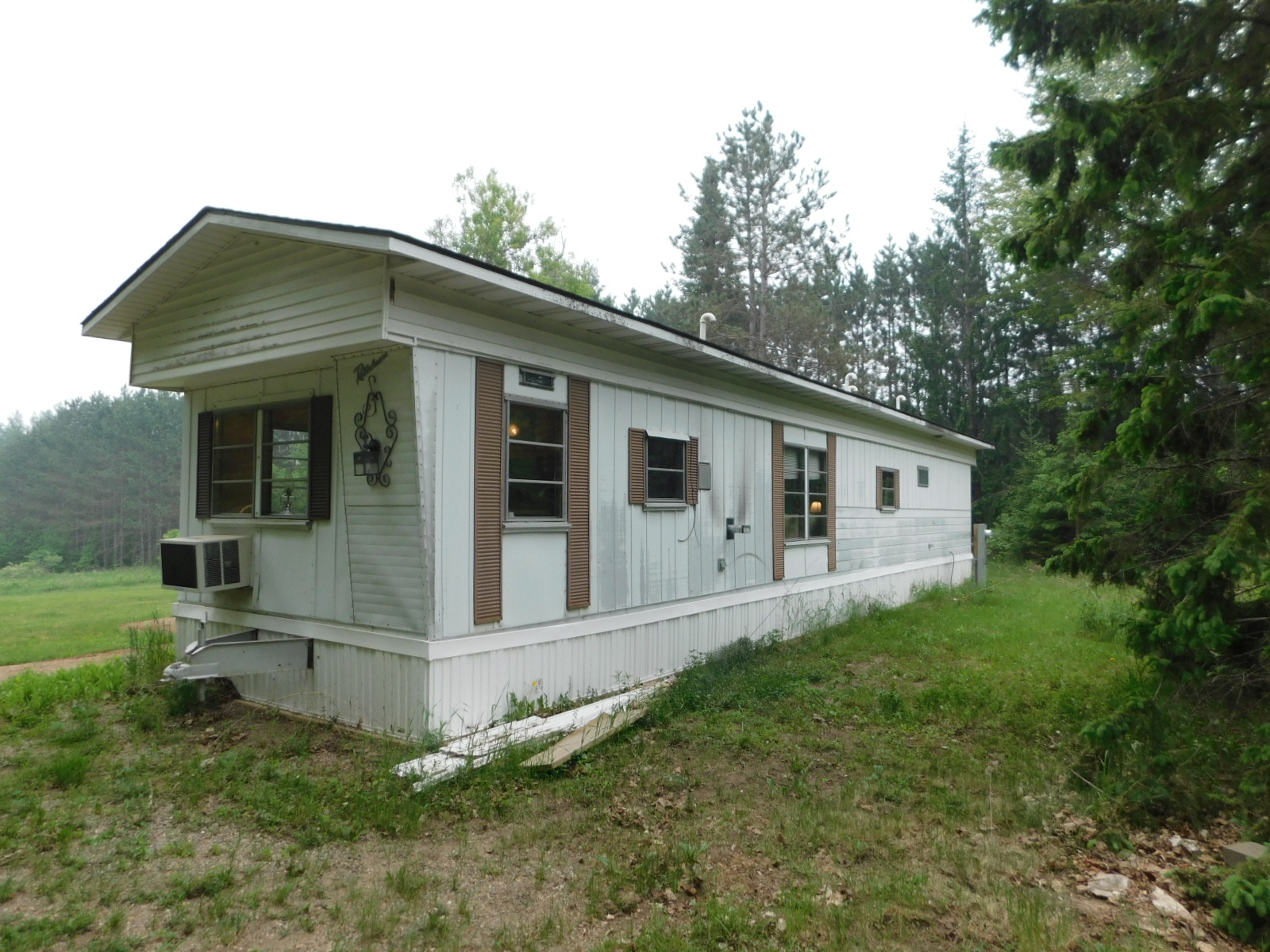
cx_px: 635
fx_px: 844
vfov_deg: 58.9
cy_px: 476
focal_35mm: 23
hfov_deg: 73.9
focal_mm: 4
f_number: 3
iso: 125
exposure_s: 1/100
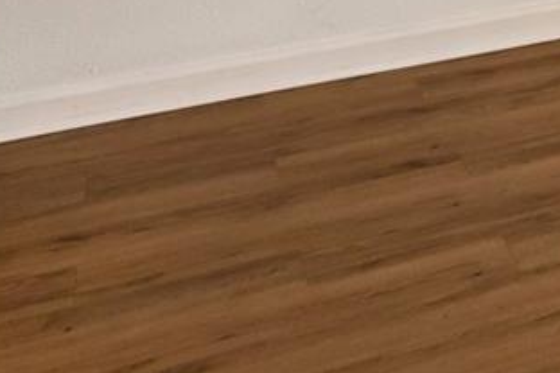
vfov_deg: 13.0
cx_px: 1154
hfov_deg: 17.0
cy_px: -473
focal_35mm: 85
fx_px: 1315
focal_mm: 11
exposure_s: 1/250
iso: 500
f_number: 8
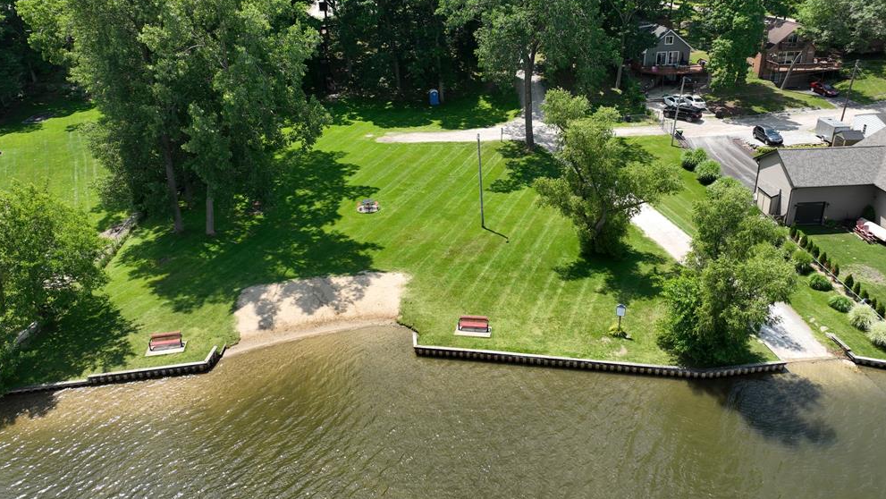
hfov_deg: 69.8
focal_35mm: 27
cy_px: 186
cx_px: 449
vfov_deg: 42.6
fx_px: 634
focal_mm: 12.29
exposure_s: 1/1600
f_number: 2.8
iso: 130
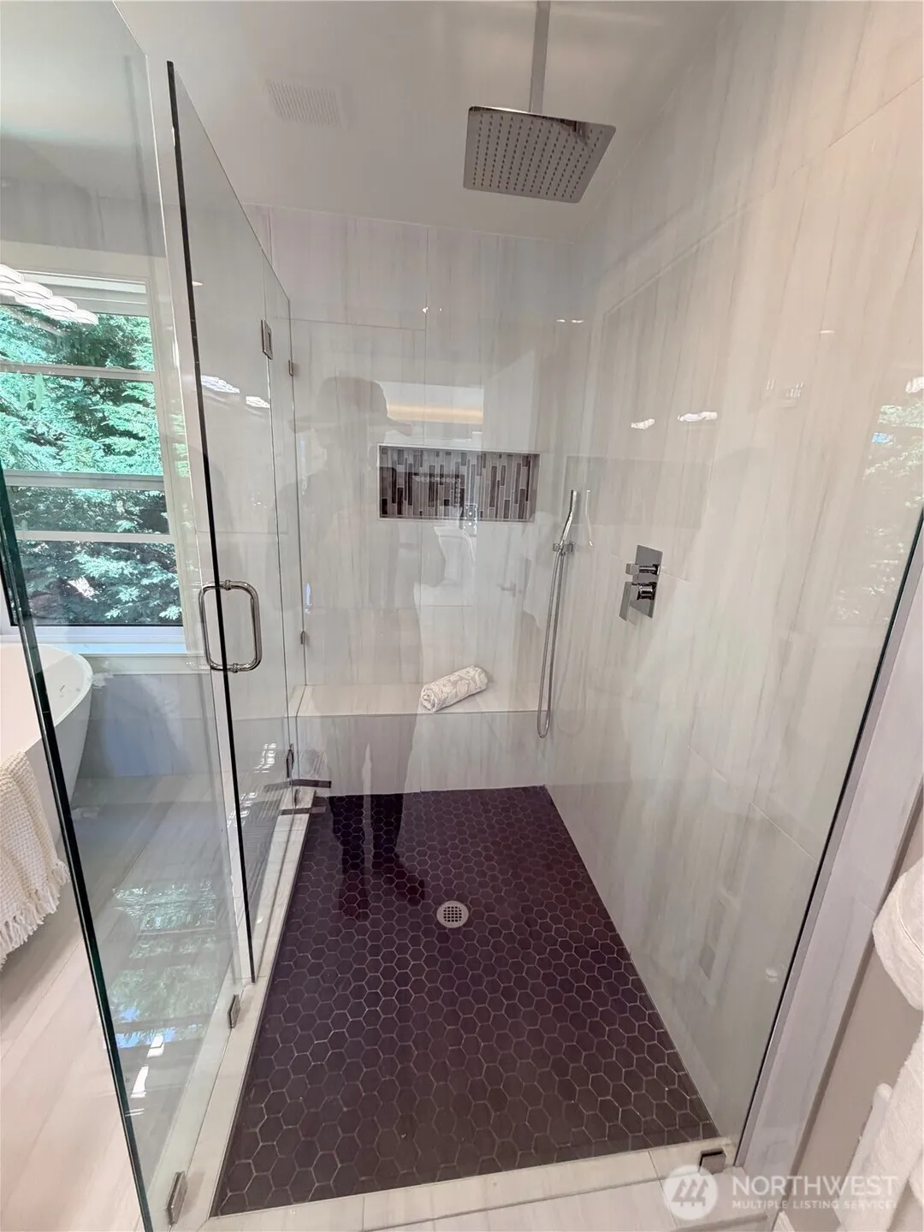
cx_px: 462
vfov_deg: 102.1
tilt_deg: -14.8
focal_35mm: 14
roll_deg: -2.3
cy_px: 616
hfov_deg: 85.7
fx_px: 498
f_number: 2.2
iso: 160
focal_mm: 2.22
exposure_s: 1/60
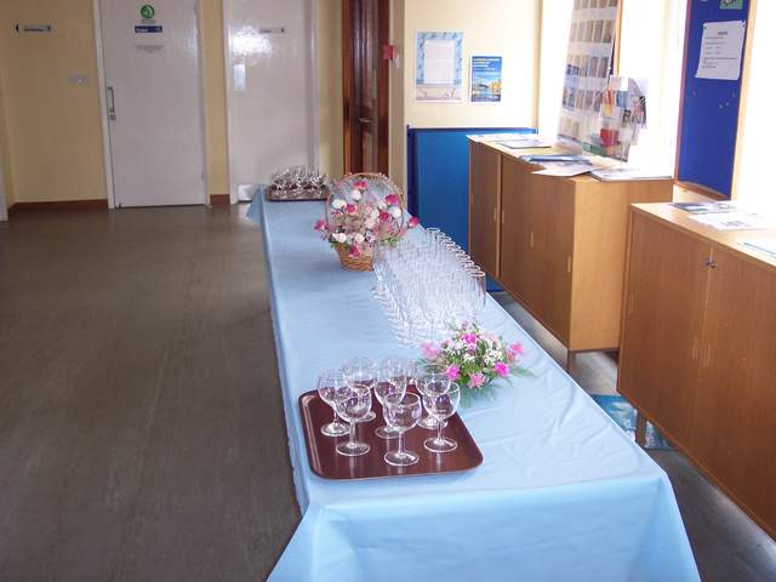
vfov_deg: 37.7
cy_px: 291
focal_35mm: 38
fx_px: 852
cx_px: 388
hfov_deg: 49.0
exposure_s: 1/45
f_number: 2.8
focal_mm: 8
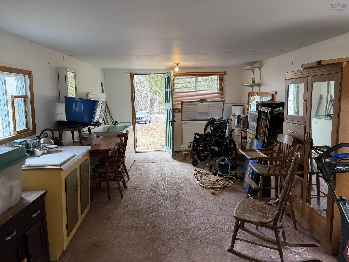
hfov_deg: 71.6
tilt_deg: -8.4
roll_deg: +0.9
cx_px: 174
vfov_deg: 56.8
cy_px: 131
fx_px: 242
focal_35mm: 24
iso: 200
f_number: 1.78
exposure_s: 1/142
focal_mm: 6.76
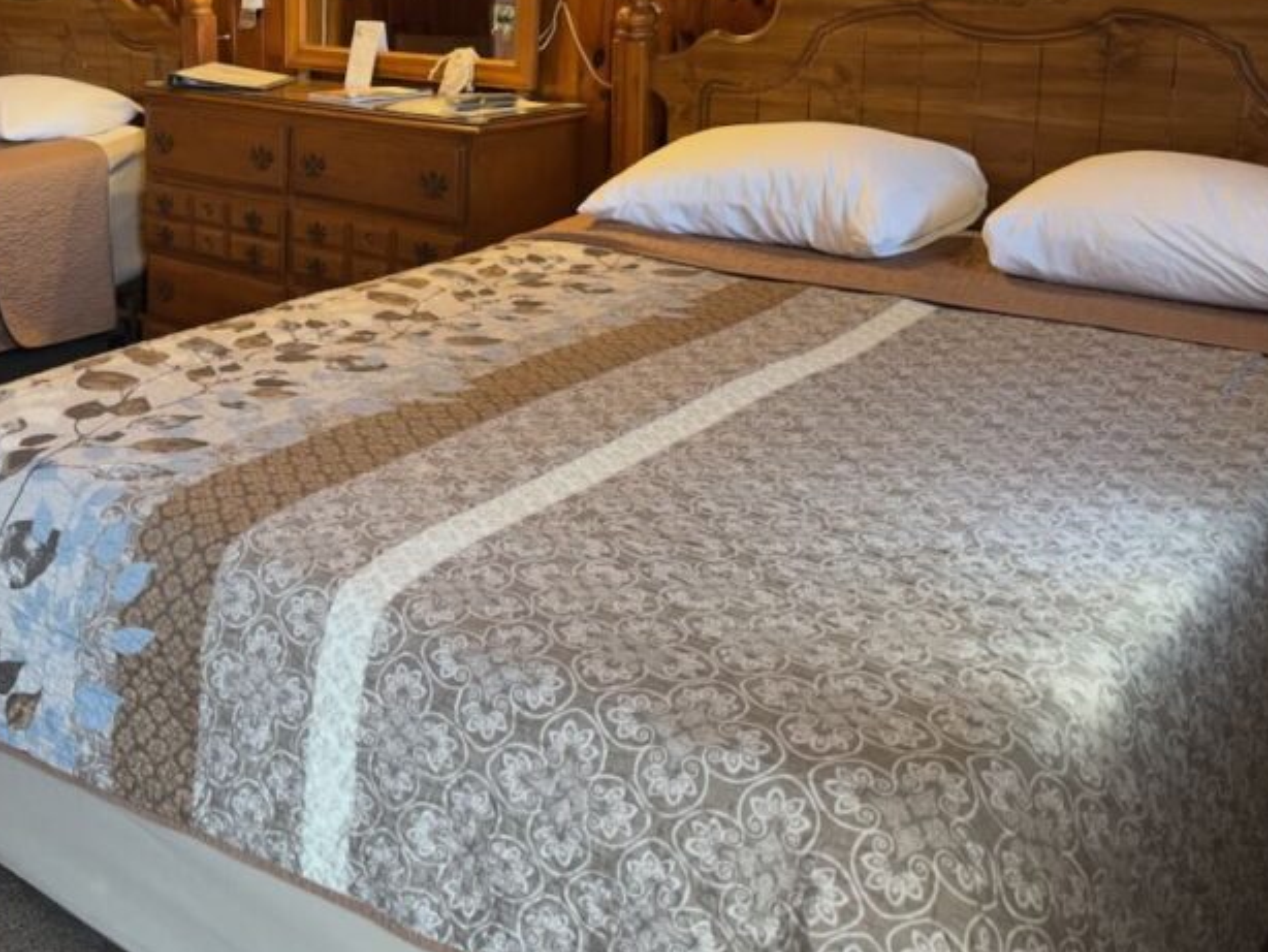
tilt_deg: -12.0
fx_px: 1466
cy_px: 233
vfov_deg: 35.2
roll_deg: +0.9
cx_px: 306
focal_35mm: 40
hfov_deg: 45.1
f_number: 1.78
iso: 400
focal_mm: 6.86
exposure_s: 1/60
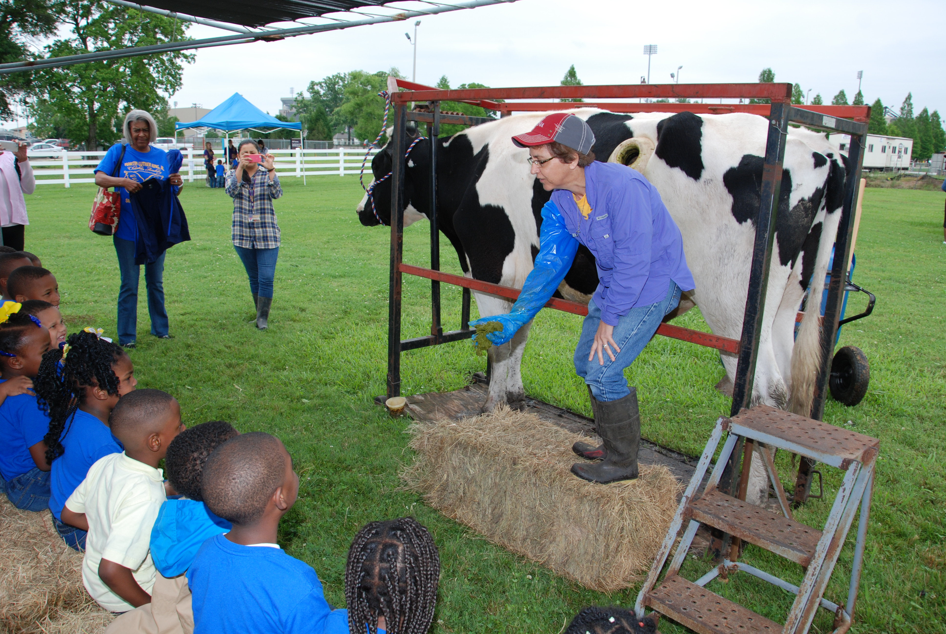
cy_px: 317
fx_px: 710
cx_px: 473
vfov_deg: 48.0
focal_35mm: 27
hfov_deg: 67.3
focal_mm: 18
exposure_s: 1/160
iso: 200
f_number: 6.3
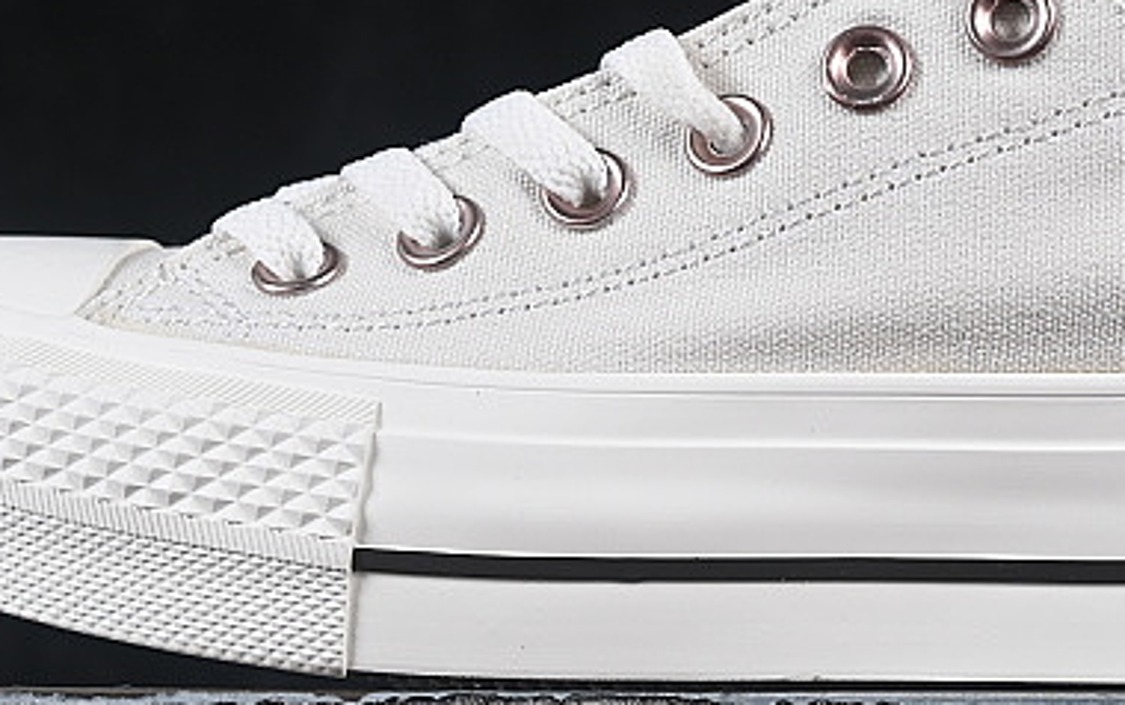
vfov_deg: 6.0
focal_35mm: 217
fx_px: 6657
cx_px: 796
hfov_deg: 9.6
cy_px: 30
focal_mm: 50
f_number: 8
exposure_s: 1/80
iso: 160
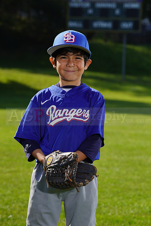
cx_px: 76
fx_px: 1125
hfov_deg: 7.7
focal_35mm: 179
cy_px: 113
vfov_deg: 11.5
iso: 100
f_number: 10
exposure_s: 1/250
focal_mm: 179
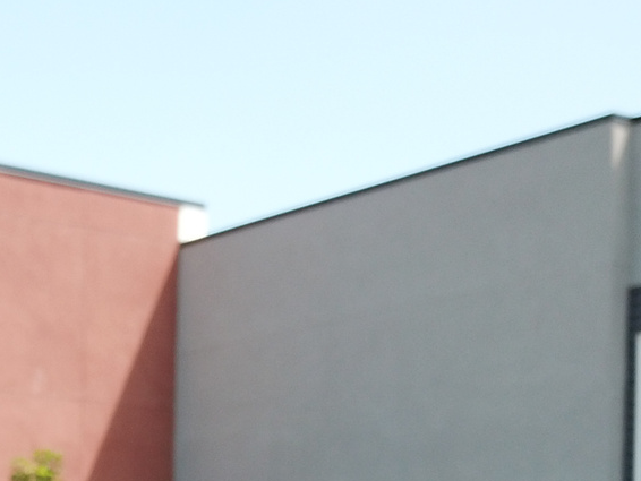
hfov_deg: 20.2
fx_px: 1741
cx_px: 6
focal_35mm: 94
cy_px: 696
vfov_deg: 14.8
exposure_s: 1/470
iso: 100
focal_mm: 4.73
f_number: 2.2
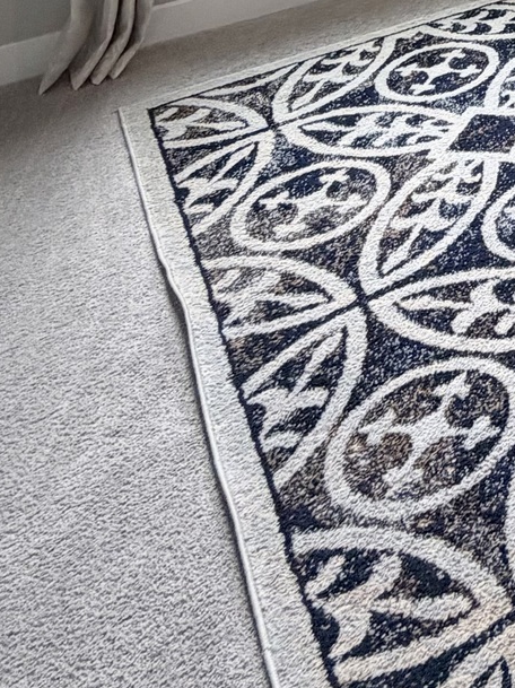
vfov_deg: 26.2
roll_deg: -1.1
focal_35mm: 53
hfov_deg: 20.3
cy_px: -352
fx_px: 1052
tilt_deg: -6.4
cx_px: 908
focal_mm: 2.22
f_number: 2.2
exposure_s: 1/120
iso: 160
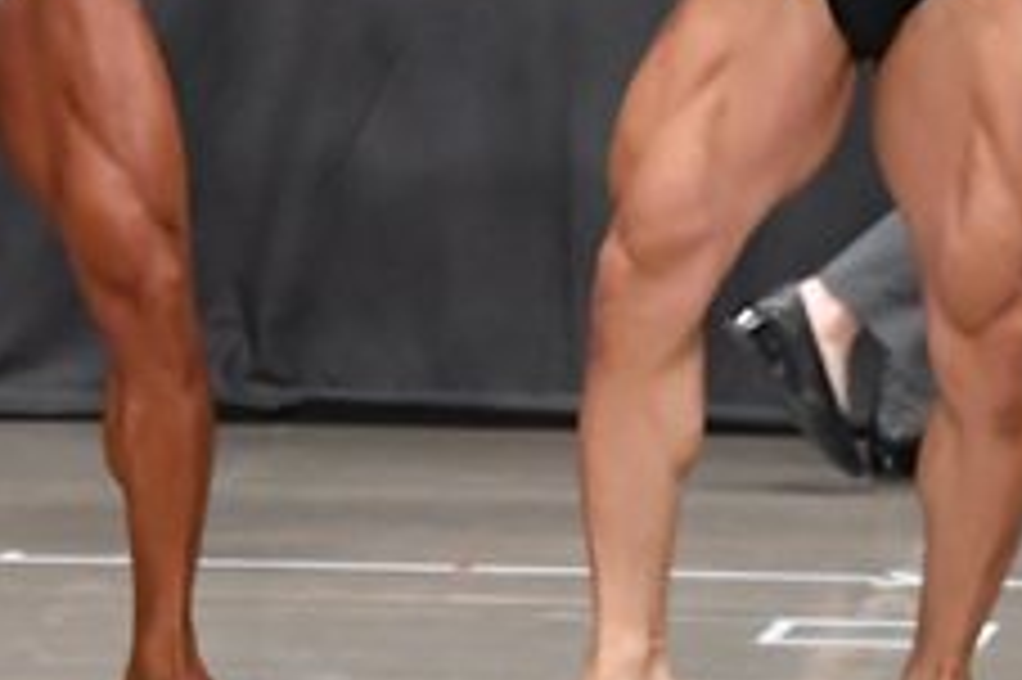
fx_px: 16879
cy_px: -126
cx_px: -65
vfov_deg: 2.3
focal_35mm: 595
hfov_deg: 3.5
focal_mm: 116
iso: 6400
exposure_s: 1/400
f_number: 5.6
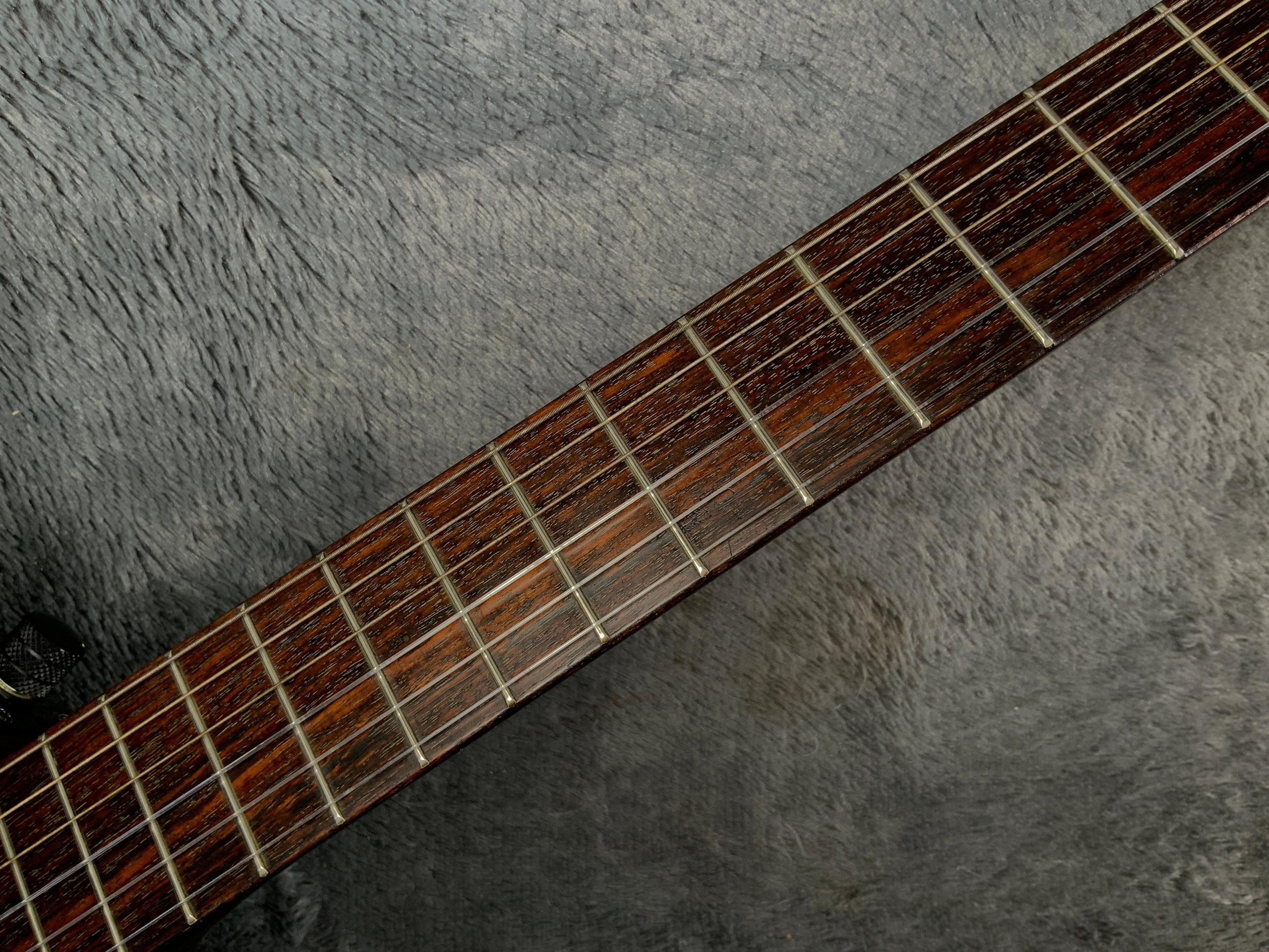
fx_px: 1063
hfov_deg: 61.7
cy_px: 476
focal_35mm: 29
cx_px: 634
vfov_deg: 48.2
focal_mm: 3
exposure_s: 1/104
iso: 32
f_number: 1.8
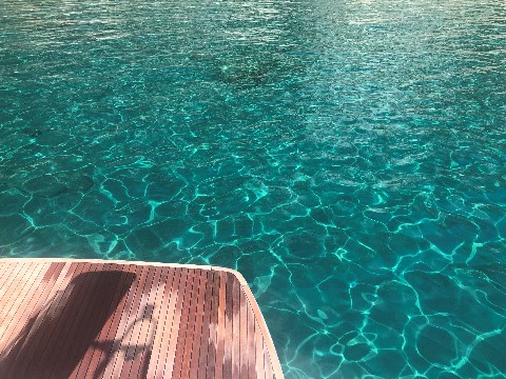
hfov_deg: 63.4
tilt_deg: -31.2
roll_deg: +1.0
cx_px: 253
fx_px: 409
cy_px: 190
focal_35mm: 28
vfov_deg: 49.7
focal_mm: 3.99
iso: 20
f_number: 1.8
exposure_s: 1/1230
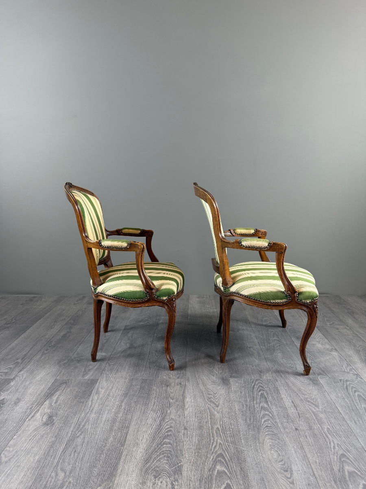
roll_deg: +0.2
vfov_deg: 71.6
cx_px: 183
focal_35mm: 24
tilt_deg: -8.2
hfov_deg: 56.8
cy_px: 244
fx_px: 338
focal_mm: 6.76
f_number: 1.78
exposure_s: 1/100
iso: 160
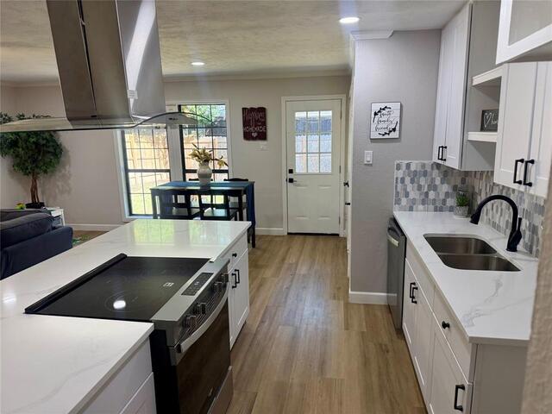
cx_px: 276
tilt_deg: -12.2
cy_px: 207
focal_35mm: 24
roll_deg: +1.0
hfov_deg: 71.6
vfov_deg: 56.8
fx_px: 383
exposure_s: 1/212
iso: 160
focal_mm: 6.76
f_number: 1.78
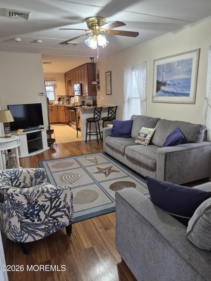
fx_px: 187
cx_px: 106
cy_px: 140
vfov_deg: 73.9
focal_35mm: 23
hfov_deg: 58.9
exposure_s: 1/120
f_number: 1.8
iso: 320
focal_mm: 5.4
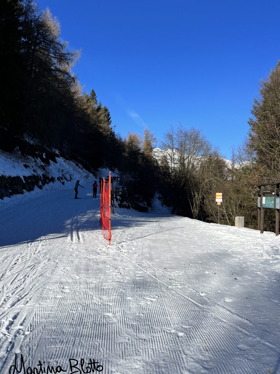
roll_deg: -1.0
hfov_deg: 51.3
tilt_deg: +0.3
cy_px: 191
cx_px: 145
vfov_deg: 65.3
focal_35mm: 27
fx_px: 291
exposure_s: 1/4149
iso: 50
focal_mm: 5.1
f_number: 1.6
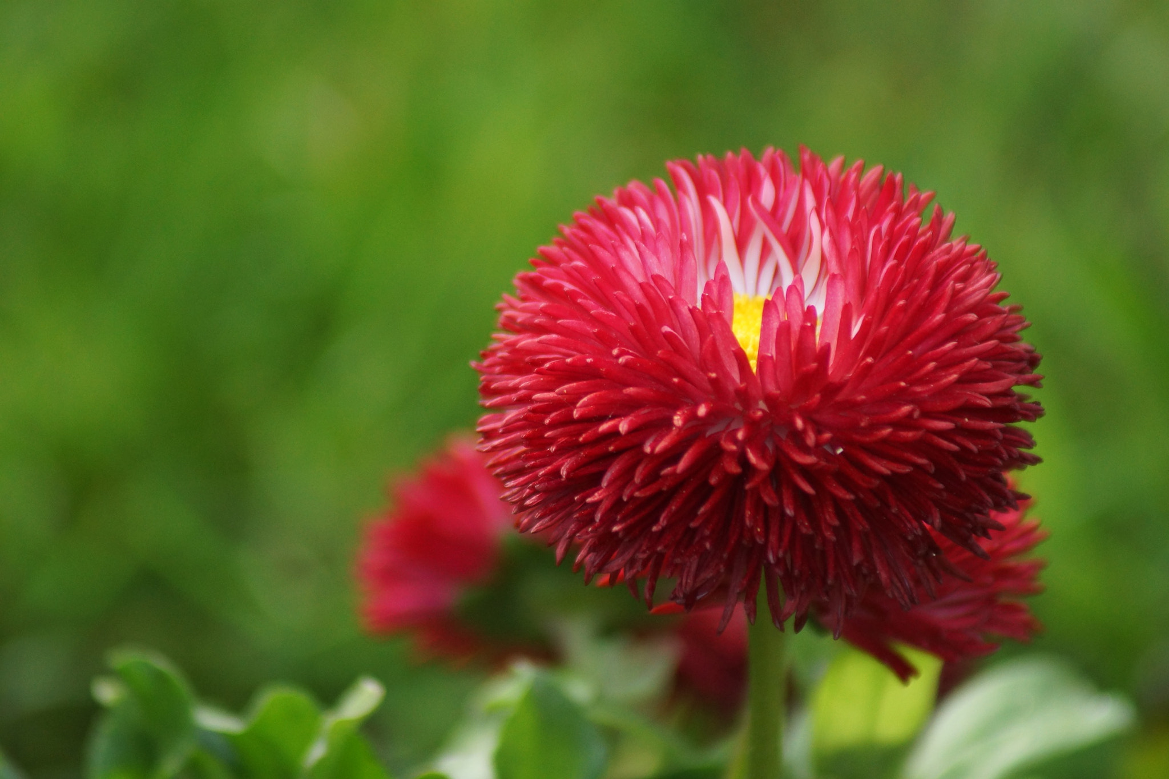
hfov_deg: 4.6
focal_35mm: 450
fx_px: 14610
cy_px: 390
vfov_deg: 3.1
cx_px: 584
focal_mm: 300
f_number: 5.6
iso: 640
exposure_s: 1/500
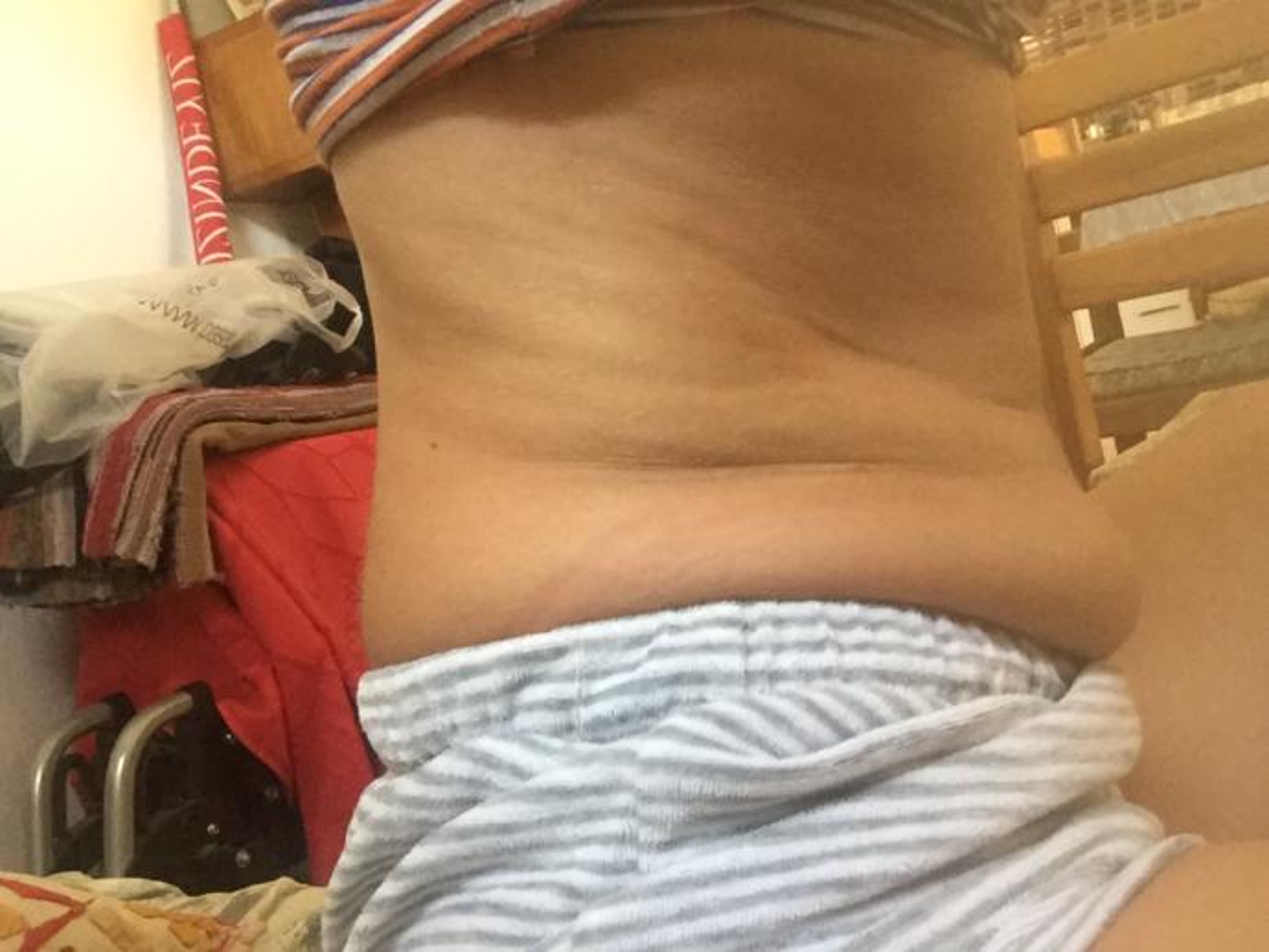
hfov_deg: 58.3
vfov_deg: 45.5
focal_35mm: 31
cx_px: 634
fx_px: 1137
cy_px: 476
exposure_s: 1/25
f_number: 2.2
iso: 320
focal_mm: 2.65
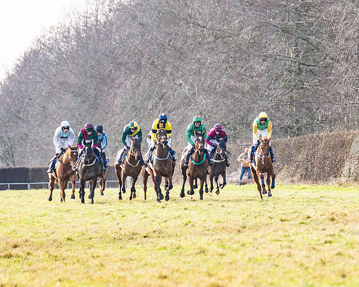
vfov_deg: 5.5
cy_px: 144
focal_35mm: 279
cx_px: 254
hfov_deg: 6.9
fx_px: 2965
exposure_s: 1/2500
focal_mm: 140
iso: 800
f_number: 4
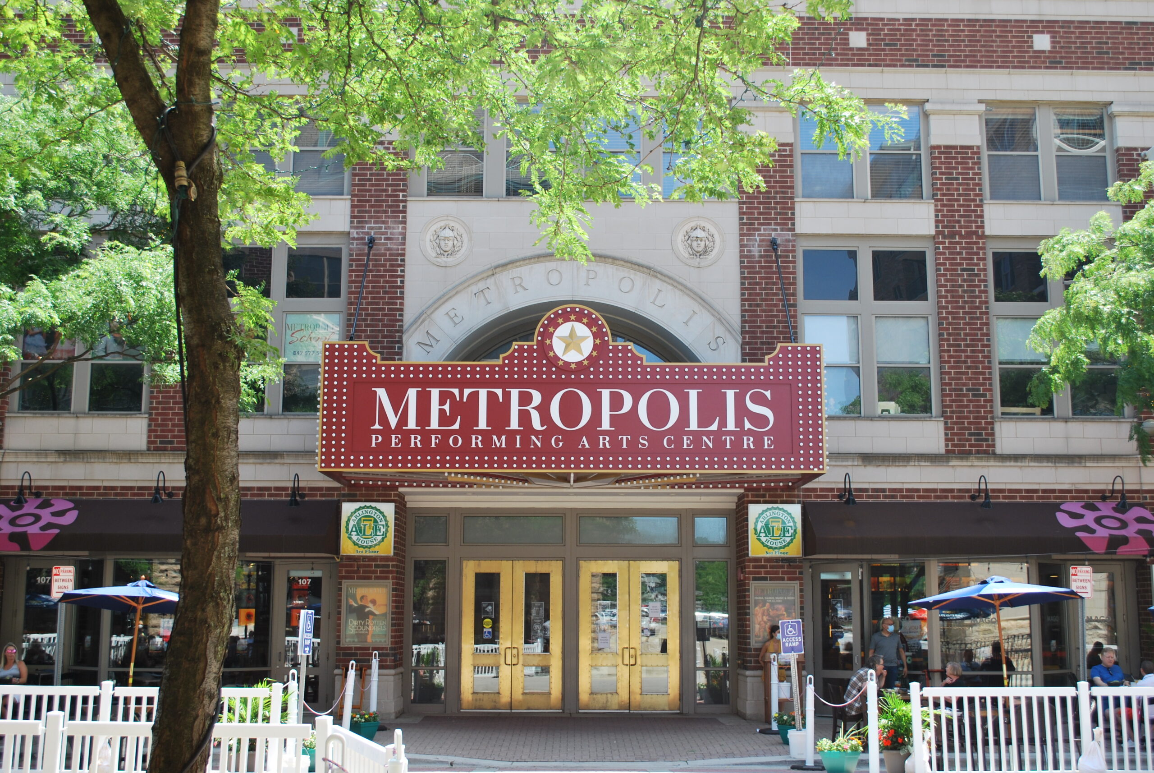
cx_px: 577
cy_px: 386
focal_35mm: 39
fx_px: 1252
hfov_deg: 49.5
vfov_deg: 34.3
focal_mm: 26
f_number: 5.6
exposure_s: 1/125
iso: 125
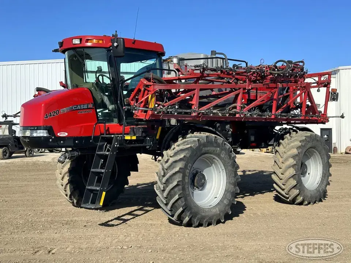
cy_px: 132
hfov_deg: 39.7
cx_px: 176
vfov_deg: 30.3
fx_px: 487
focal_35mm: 48
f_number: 1.78
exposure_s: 1/3257
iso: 64
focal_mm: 6.86
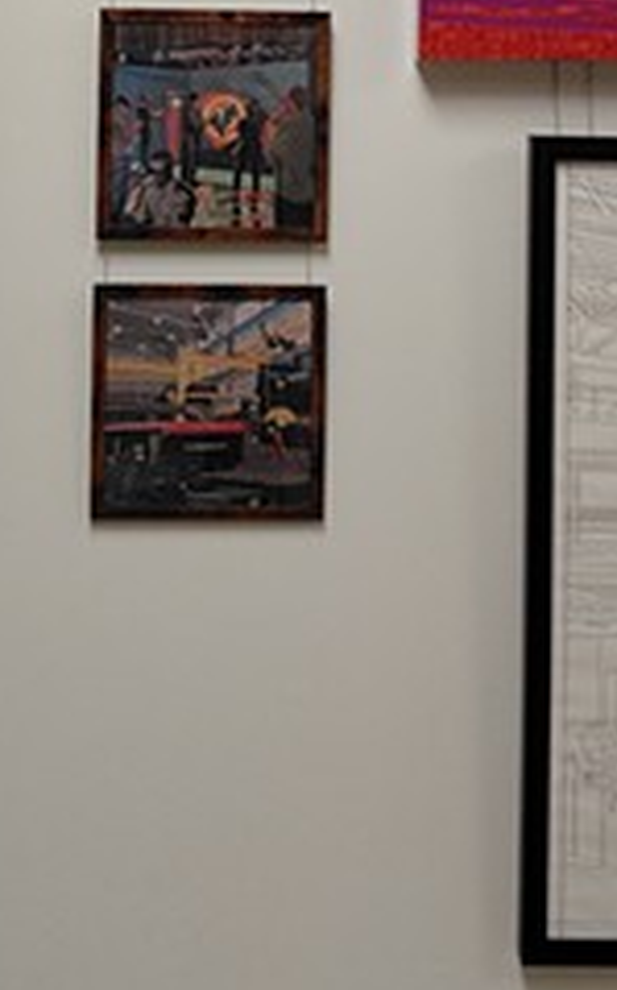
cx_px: 236
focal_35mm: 71
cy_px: 83
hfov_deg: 18.3
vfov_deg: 27.8
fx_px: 1914
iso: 160
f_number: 1.8
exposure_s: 1/120
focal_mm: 4.7
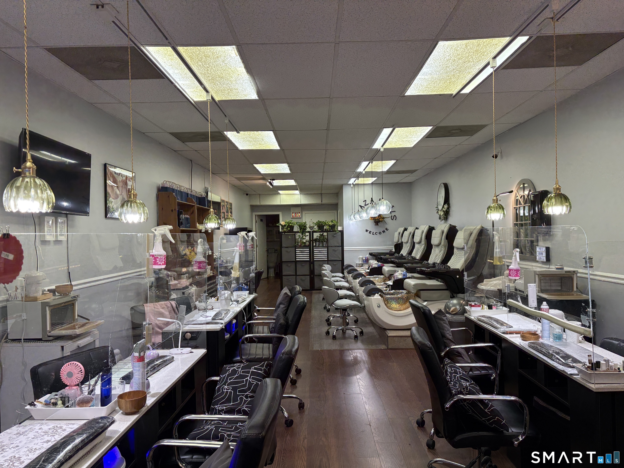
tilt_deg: +0.1
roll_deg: +1.3
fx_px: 469
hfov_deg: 67.3
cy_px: 234
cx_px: 312
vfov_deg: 53.1
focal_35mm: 26
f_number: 1.6
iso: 125
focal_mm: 5.96
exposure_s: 1/225
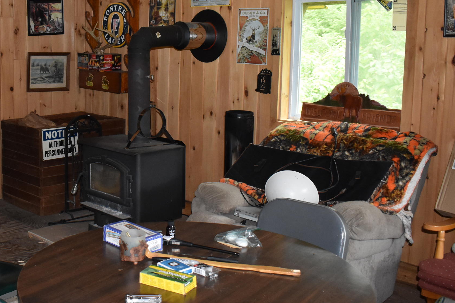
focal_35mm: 48
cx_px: 117
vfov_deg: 27.8
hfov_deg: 40.0
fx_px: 607
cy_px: 89
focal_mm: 18
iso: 1600
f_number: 4
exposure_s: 1/100
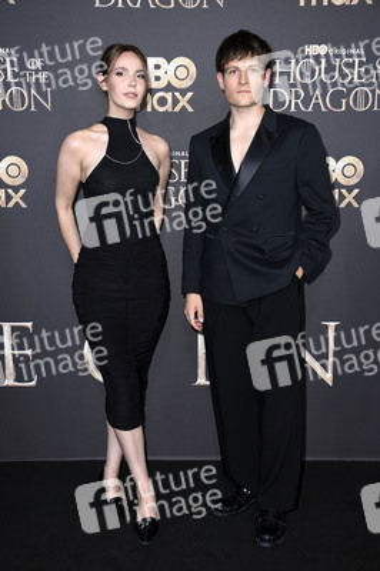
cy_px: 286
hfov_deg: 29.8
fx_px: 714
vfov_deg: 43.6
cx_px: 190
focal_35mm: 45
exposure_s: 1/250
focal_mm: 45
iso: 320
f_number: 5.6
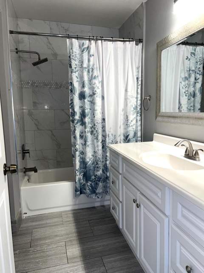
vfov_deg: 67.3
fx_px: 204
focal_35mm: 26
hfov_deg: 53.1
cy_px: 136
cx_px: 102
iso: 32
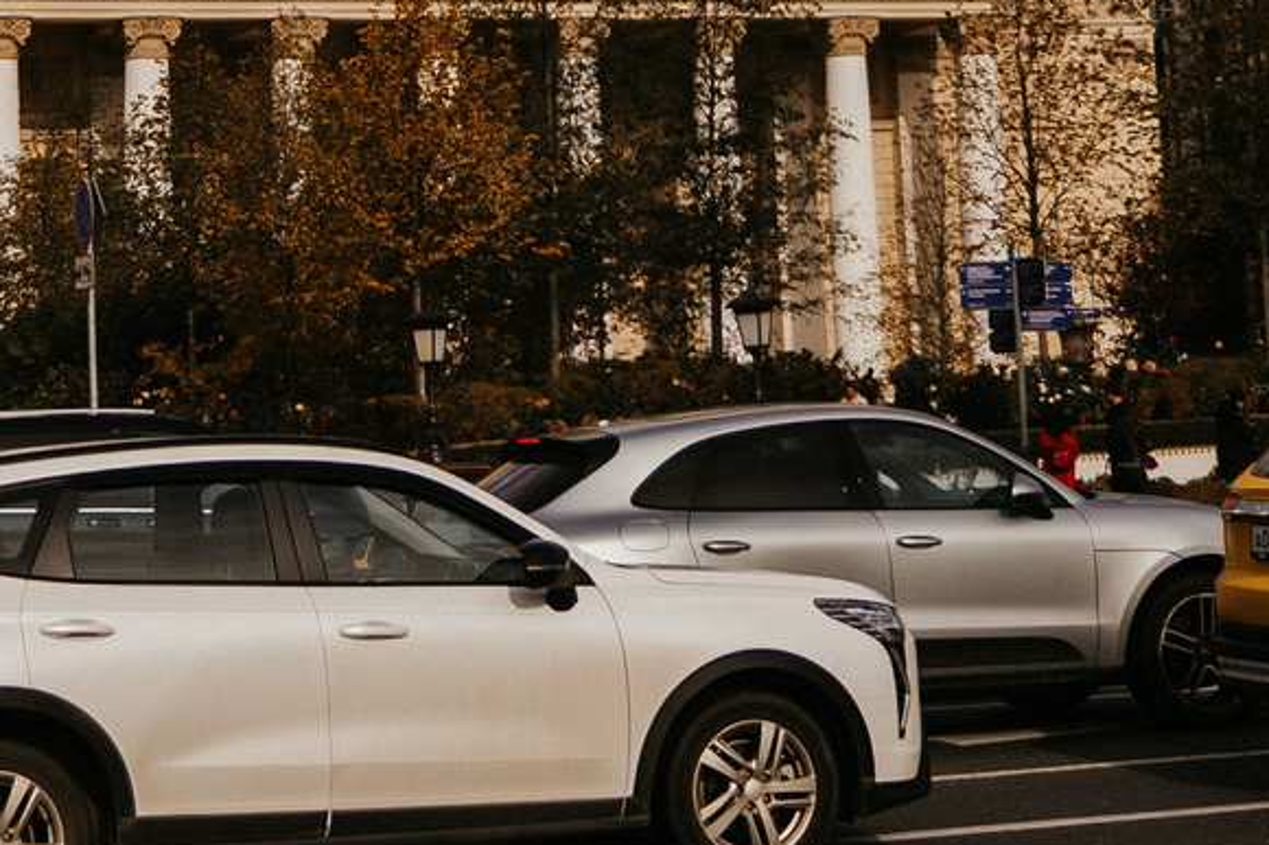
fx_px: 3734
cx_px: 543
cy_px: -354
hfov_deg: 19.3
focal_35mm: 106
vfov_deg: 12.4
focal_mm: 24
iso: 100
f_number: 4
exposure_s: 1/800
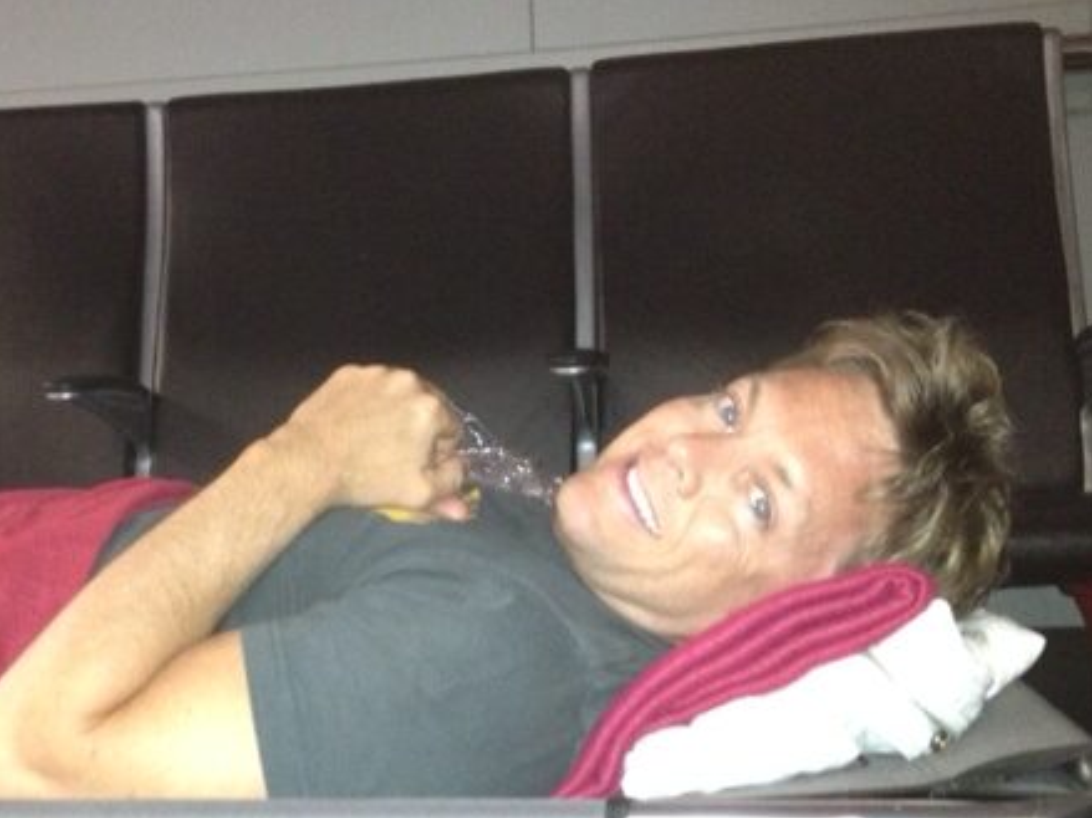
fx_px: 1608
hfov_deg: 37.2
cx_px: 391
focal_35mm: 51
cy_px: 552
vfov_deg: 28.3
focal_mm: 4.28
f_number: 2.4
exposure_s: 1/16
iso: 500
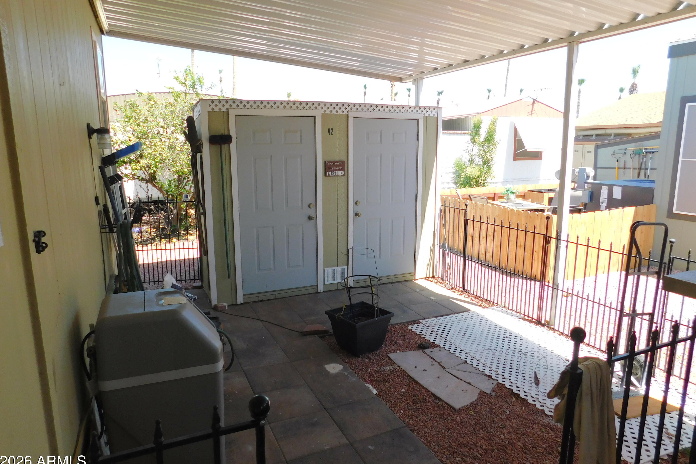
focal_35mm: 24
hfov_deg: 73.7
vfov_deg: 53.1
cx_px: 347
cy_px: 223
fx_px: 464
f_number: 3
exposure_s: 1/400
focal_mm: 4
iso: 125
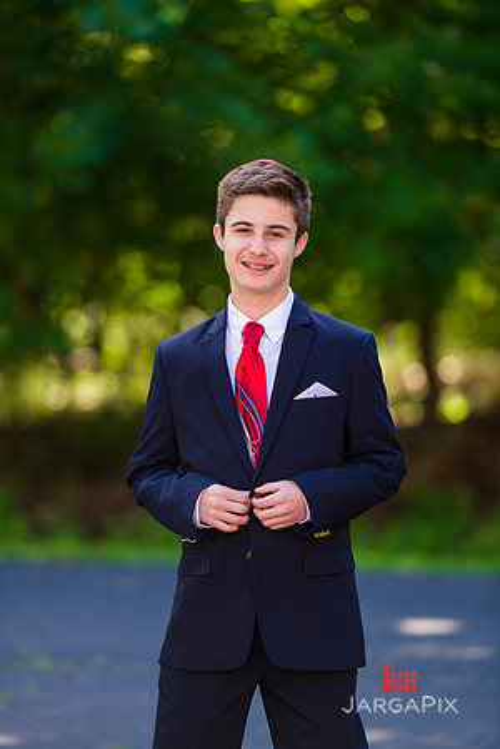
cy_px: 374
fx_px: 4166
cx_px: 250
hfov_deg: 6.9
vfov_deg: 10.3
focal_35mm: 200
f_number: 3.2
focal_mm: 200
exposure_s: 1/200
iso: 200
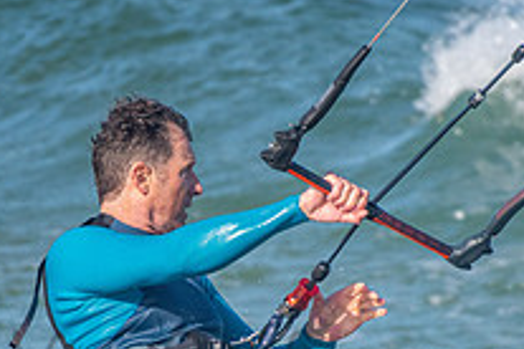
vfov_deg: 1.0
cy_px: 348
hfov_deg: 1.5
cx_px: 273
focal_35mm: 1398
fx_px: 20347
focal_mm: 500
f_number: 5.6
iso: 560
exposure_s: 1/4000
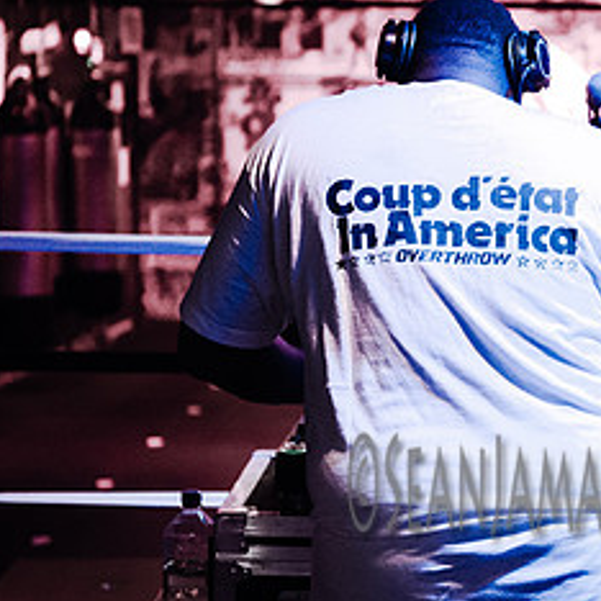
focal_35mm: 101
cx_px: 573
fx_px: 1984
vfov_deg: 17.2
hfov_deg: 16.9
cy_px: 245
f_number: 2.8
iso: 4000
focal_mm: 48
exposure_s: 1/250
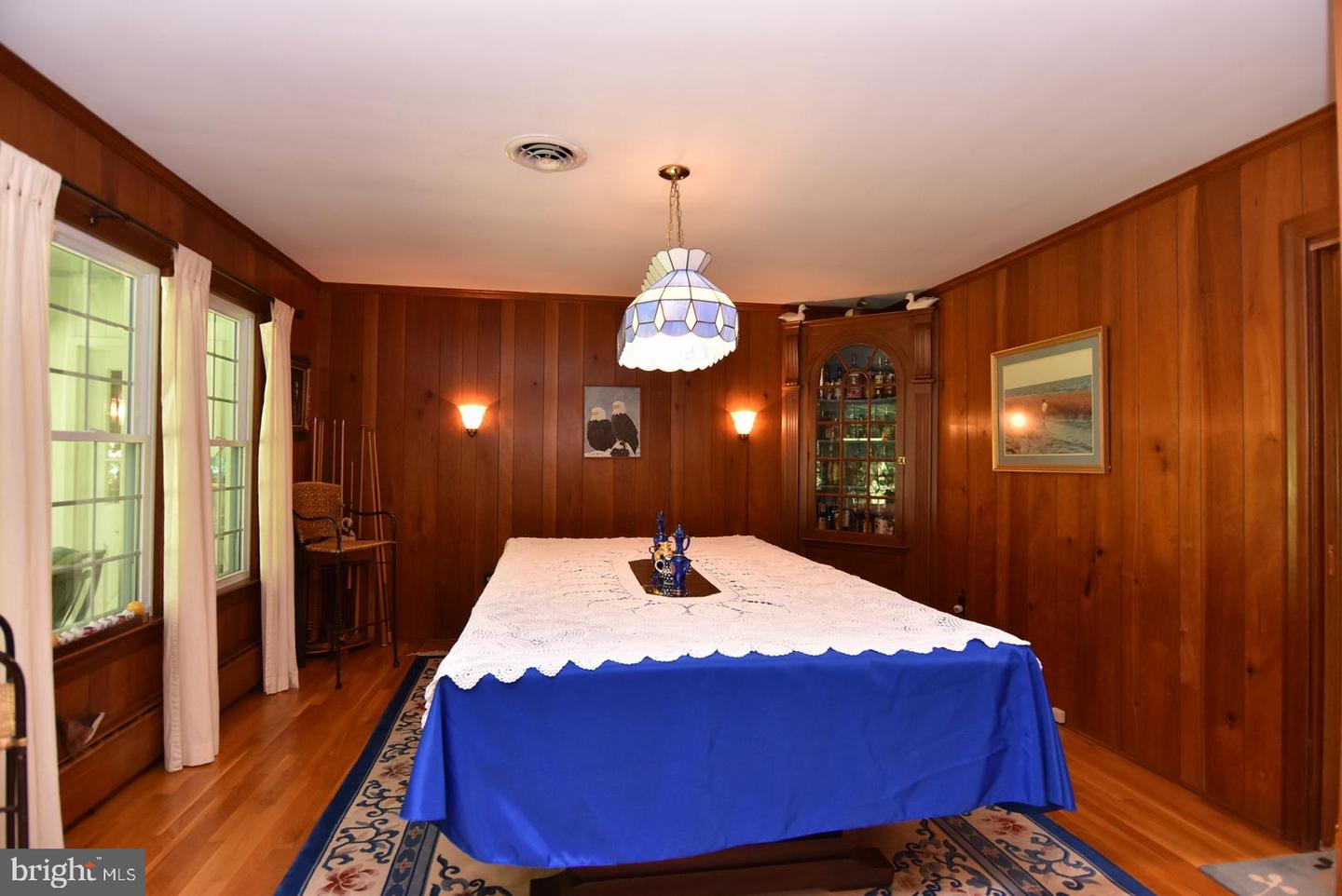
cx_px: 671
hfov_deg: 90.0
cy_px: 448
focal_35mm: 18
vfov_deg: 67.5
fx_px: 671
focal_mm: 12
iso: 800
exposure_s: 1/30
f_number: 5
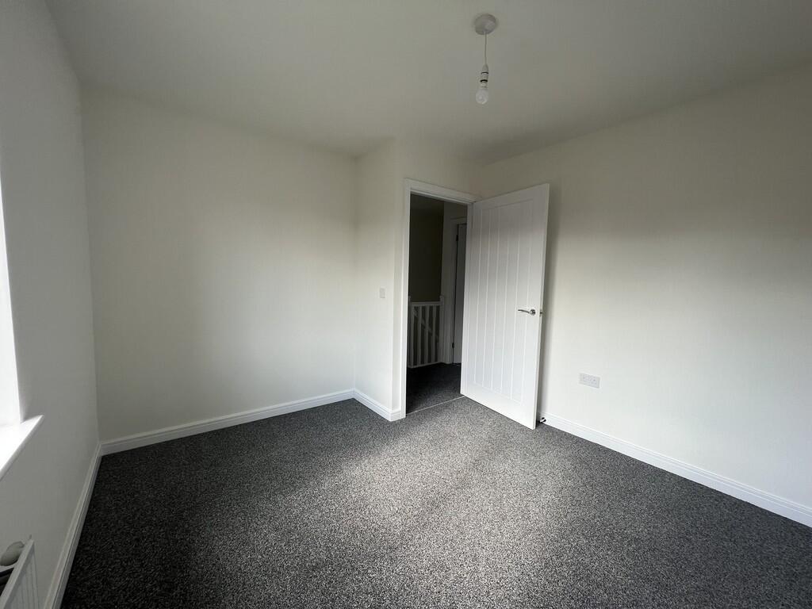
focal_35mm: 13
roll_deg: -1.6
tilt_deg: -4.2
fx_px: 305
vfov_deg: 89.9
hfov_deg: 106.2
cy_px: 304
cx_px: 406
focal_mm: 1.57
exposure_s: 1/114
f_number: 1.8
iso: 32
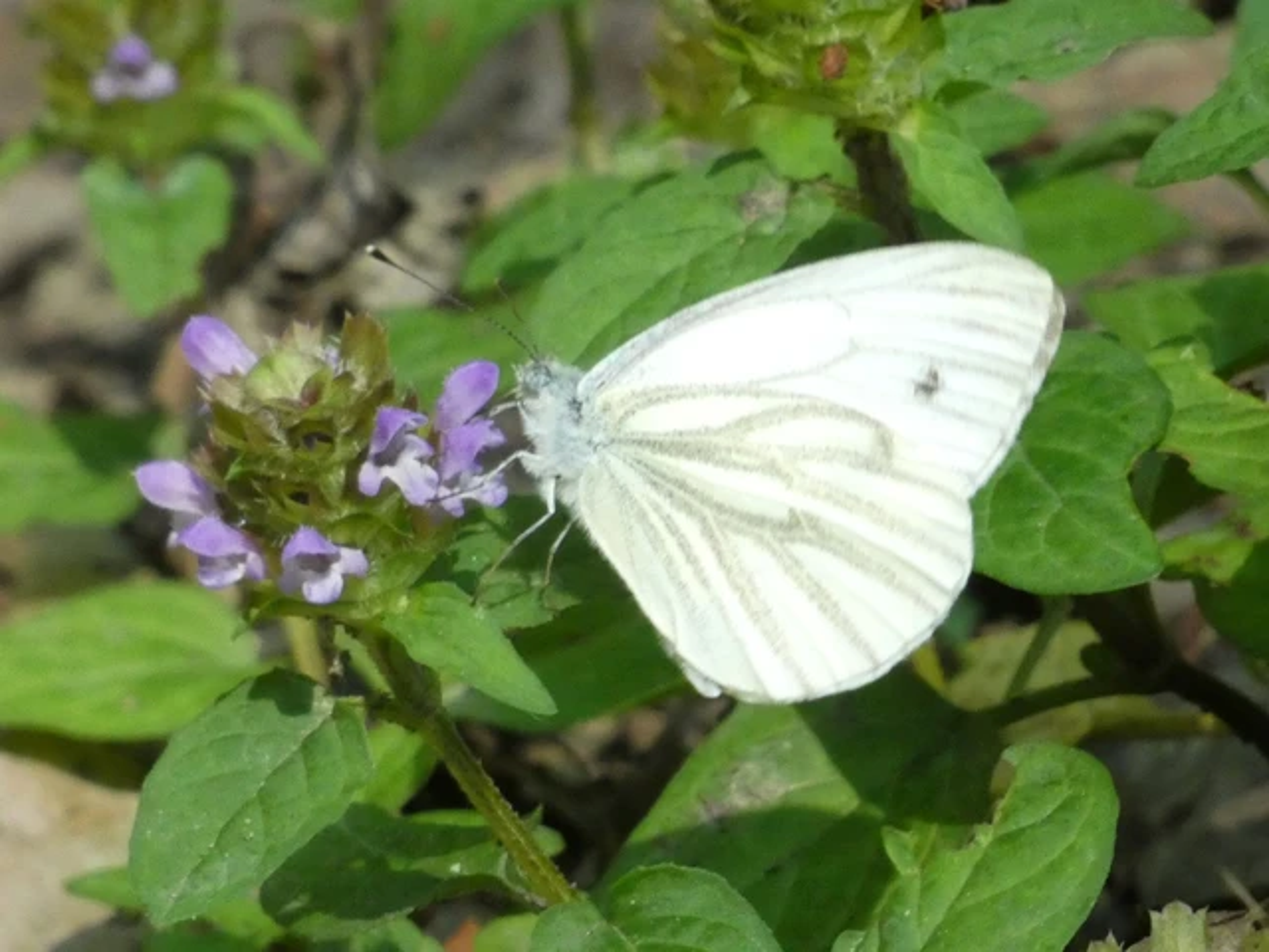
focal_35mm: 400
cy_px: 476
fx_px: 14664
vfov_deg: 3.7
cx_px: 634
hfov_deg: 5.0
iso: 800
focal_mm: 71.7
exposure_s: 1/80
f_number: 7.1
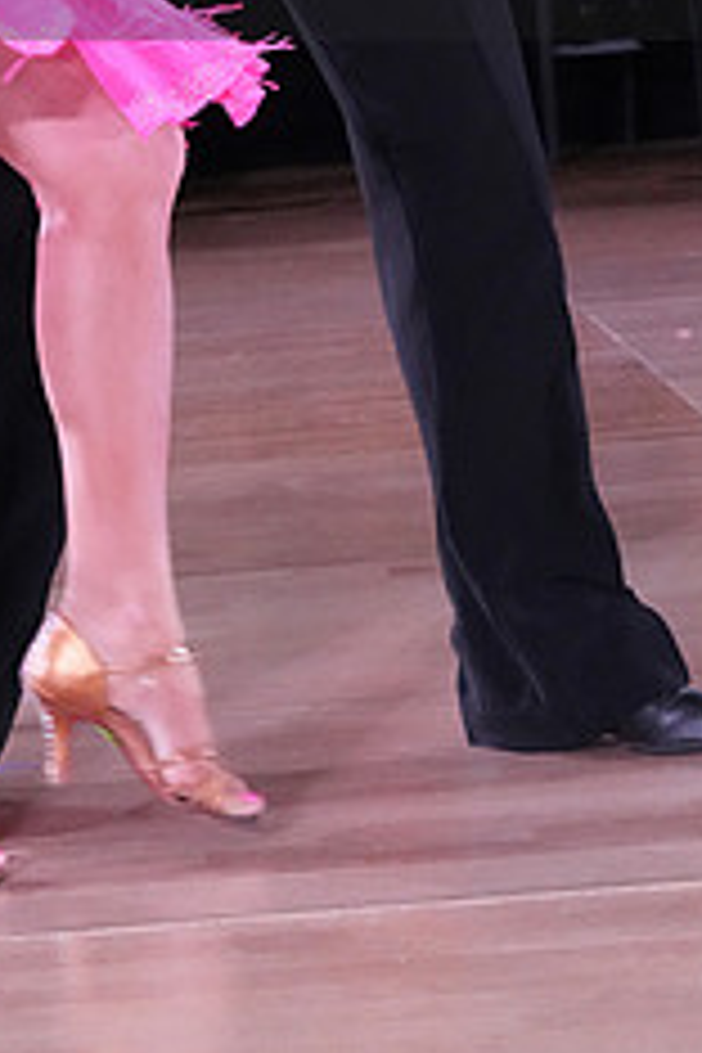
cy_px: -108
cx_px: 119
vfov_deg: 11.8
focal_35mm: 171
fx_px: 5001
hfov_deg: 8.0
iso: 10000
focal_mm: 69
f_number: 9
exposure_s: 1/250
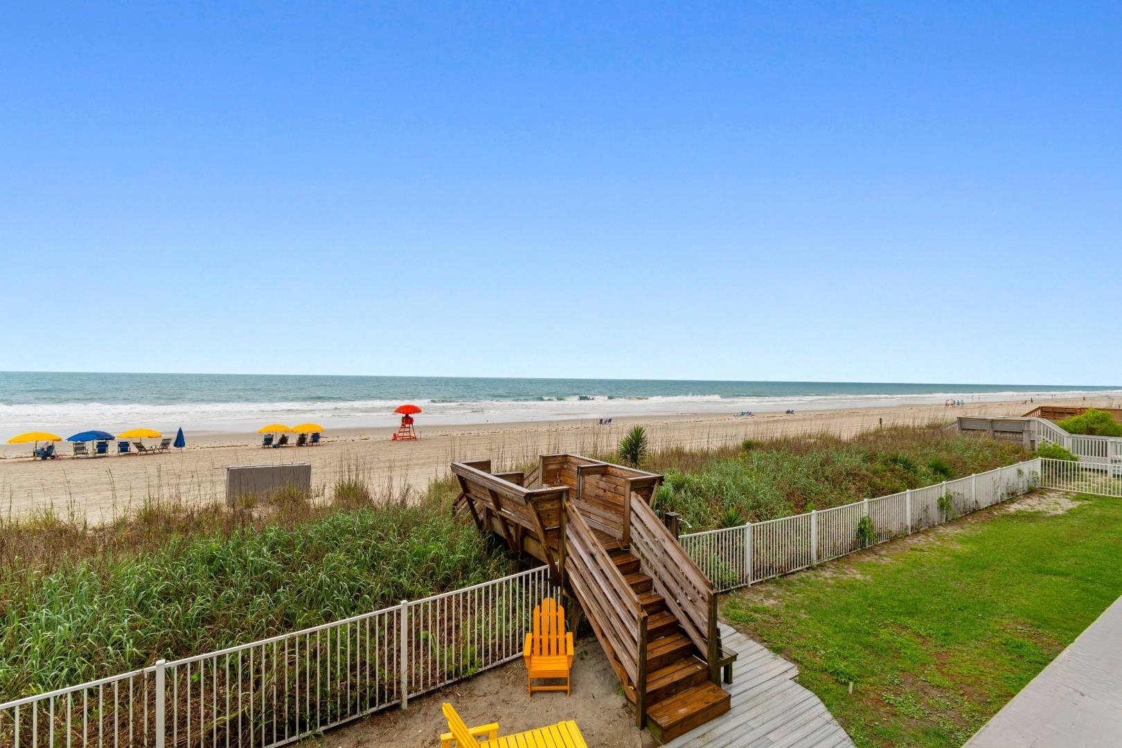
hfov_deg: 100.4
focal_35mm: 15
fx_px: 467
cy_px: 374
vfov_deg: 77.3
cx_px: 561
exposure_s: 1/320
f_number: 9
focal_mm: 10
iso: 100
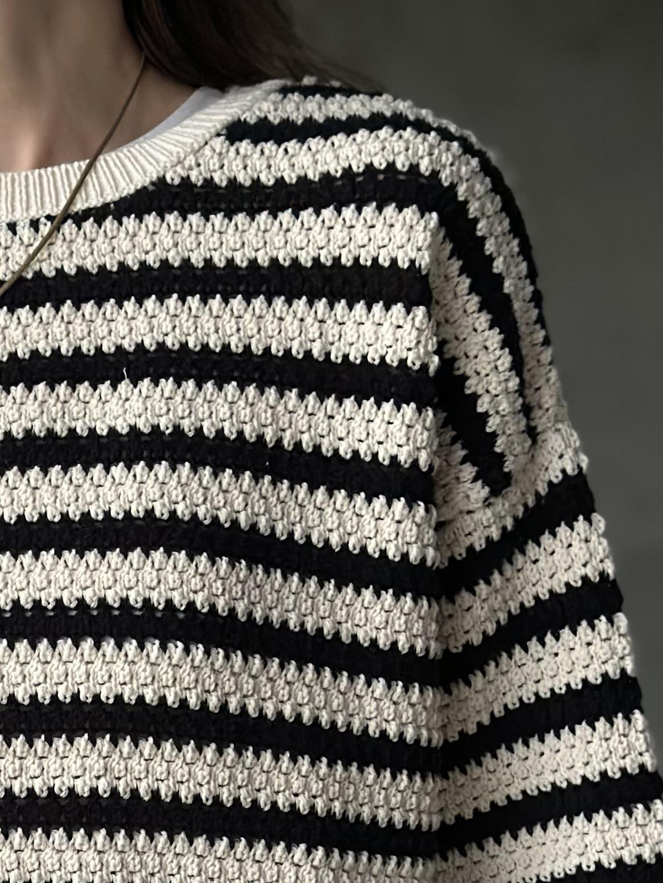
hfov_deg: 12.1
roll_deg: +0.3
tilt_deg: -7.1
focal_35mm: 121
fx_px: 3089
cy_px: 915
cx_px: -8
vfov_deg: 15.9
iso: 250
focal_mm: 6.86
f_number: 1.78
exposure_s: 1/60
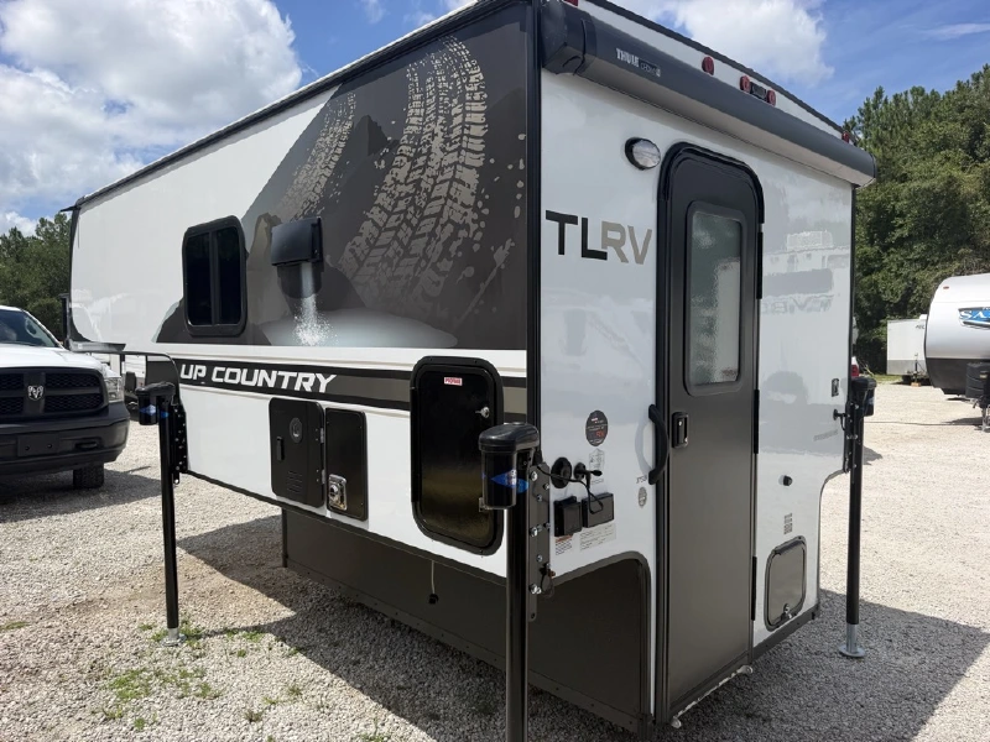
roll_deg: -2.1
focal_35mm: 24
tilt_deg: +0.1
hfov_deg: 71.6
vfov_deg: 56.8
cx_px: 495
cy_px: 371
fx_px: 686
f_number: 1.78
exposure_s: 1/7353
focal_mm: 6.76
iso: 80
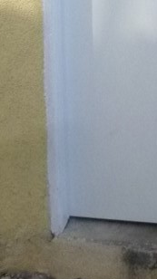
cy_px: -116
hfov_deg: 11.5
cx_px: 87
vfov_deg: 18.5
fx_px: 778
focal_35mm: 105
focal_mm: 5.2
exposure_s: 1/640
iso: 400
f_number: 4.5
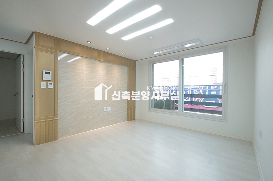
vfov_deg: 77.2
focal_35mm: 15
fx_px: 114
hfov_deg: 100.4
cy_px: 90
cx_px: 136
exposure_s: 1/40
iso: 800
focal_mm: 10
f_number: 6.3
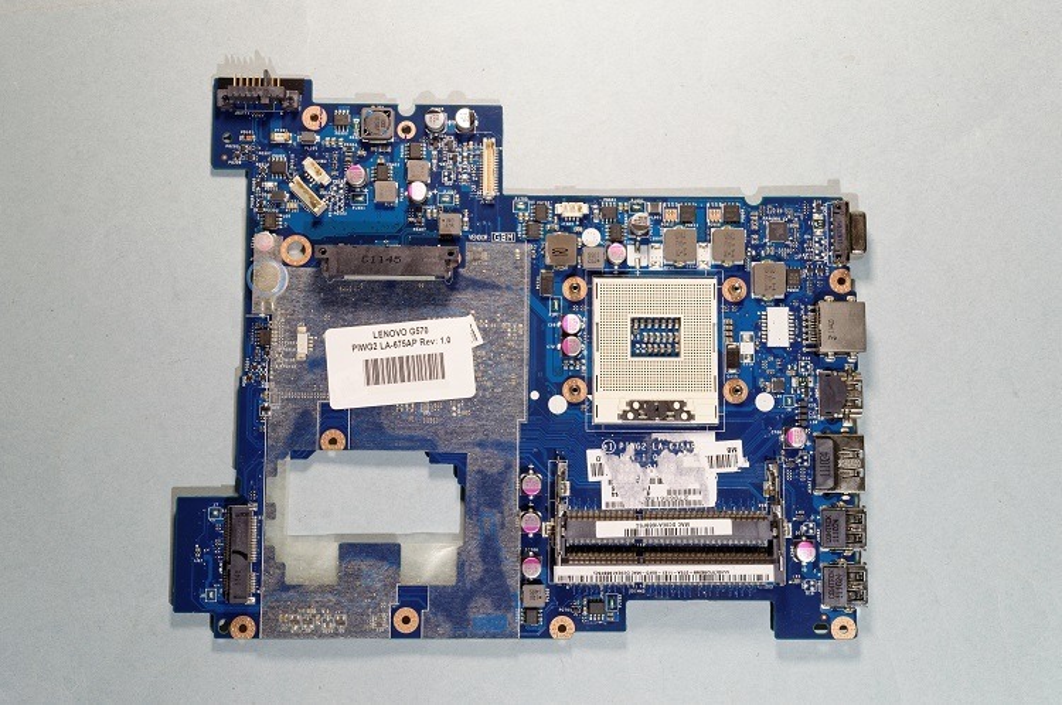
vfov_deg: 30.8
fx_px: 1282
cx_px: 531
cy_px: 352
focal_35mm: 44
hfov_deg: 45.0
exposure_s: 1/4
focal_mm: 29
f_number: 8
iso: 100
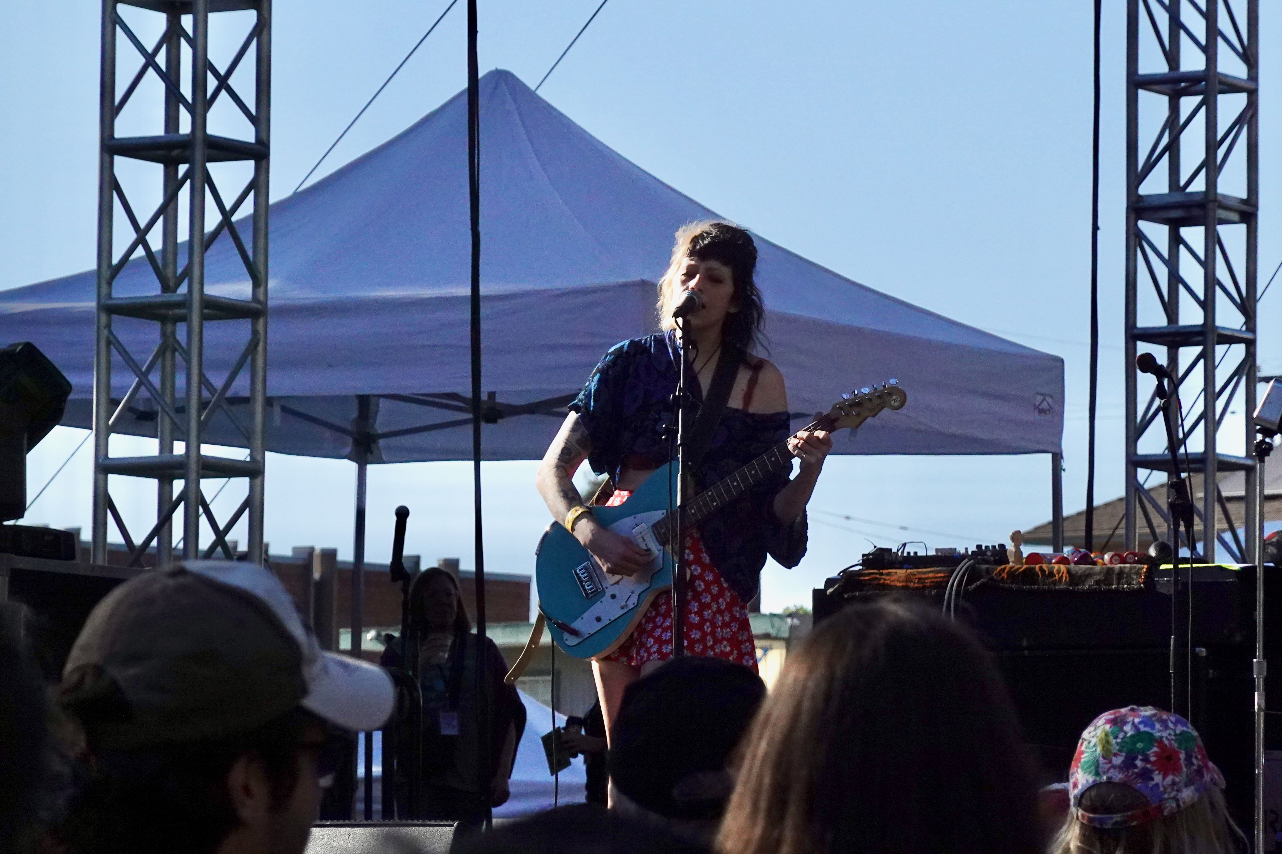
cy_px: 427
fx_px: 6231
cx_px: 641
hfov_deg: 11.7
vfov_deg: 7.8
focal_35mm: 175
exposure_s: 1/5000
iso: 1000
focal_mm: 63.55
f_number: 6.3
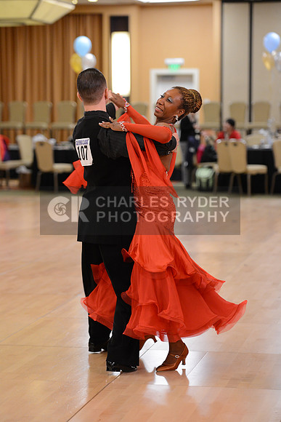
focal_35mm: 110
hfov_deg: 12.5
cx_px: 140
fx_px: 1287
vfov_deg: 18.6
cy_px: 211
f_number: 2.8
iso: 2500
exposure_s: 1/250
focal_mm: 110
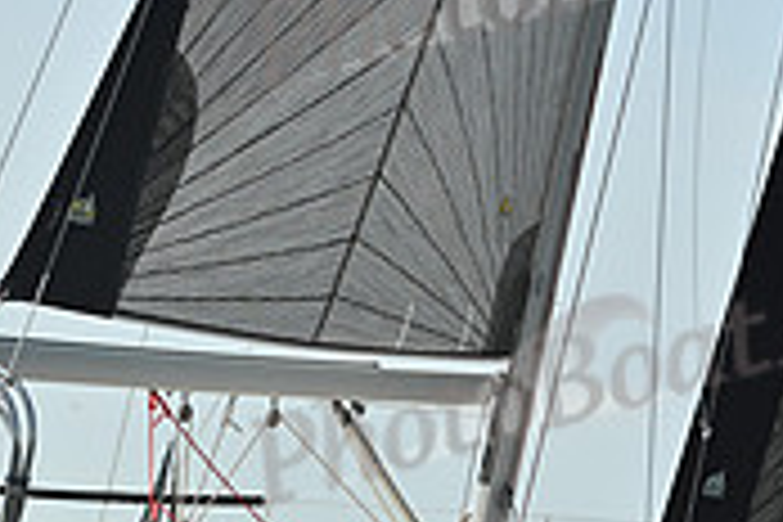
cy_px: 686
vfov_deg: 5.8
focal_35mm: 234
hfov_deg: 8.8
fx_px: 5089
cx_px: 22
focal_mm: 70
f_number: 7.1
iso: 320
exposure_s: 1/1250
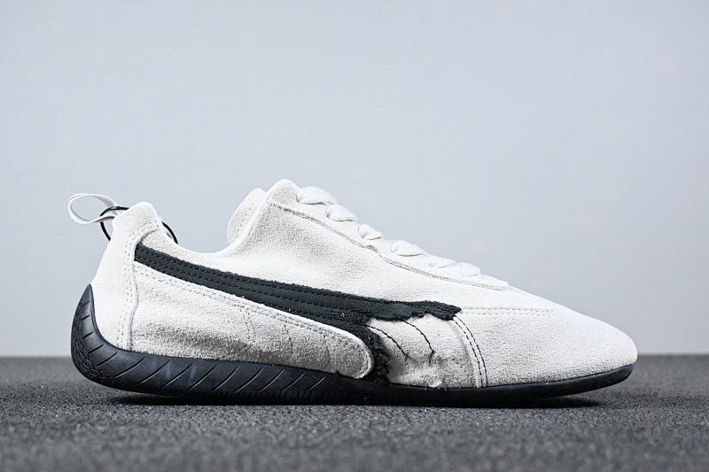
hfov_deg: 36.9
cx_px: 354
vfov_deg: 25.0
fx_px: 1063
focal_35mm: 54
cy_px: 236
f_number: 5.3
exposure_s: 1/125
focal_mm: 36
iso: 640
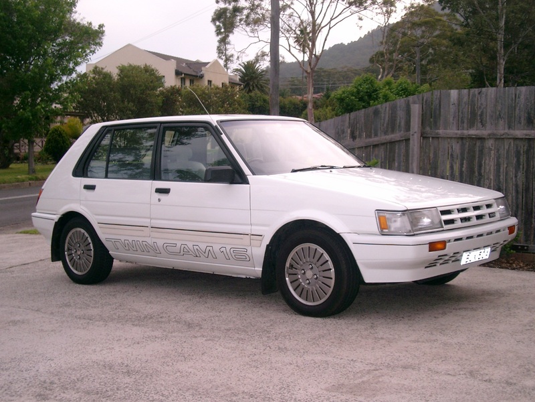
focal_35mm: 50
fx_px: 773
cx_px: 268
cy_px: 201
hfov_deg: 38.2
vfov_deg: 29.1
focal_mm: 10.2
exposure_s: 1/800
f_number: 3
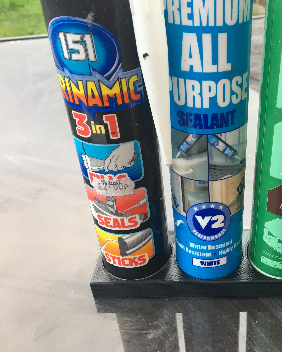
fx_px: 396
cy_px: 176
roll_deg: -2.4
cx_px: 232
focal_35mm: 38
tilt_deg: -36.9
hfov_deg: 37.5
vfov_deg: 47.9
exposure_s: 1/33
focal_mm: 4.15
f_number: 2.2
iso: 32
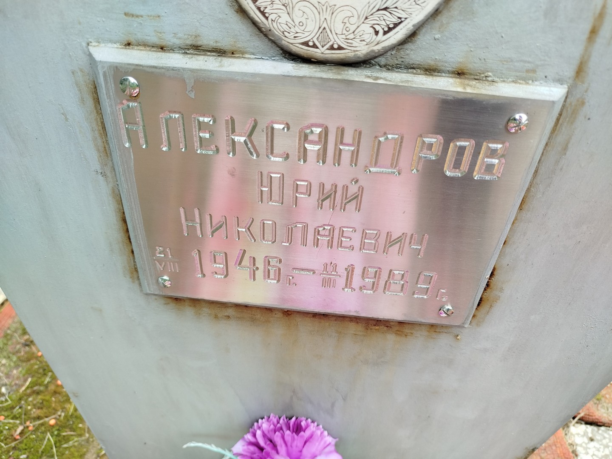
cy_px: 230
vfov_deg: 56.8
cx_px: 306
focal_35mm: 24
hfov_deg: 71.6
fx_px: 424
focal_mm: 5.31
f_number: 1.7
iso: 80
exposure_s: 1/100
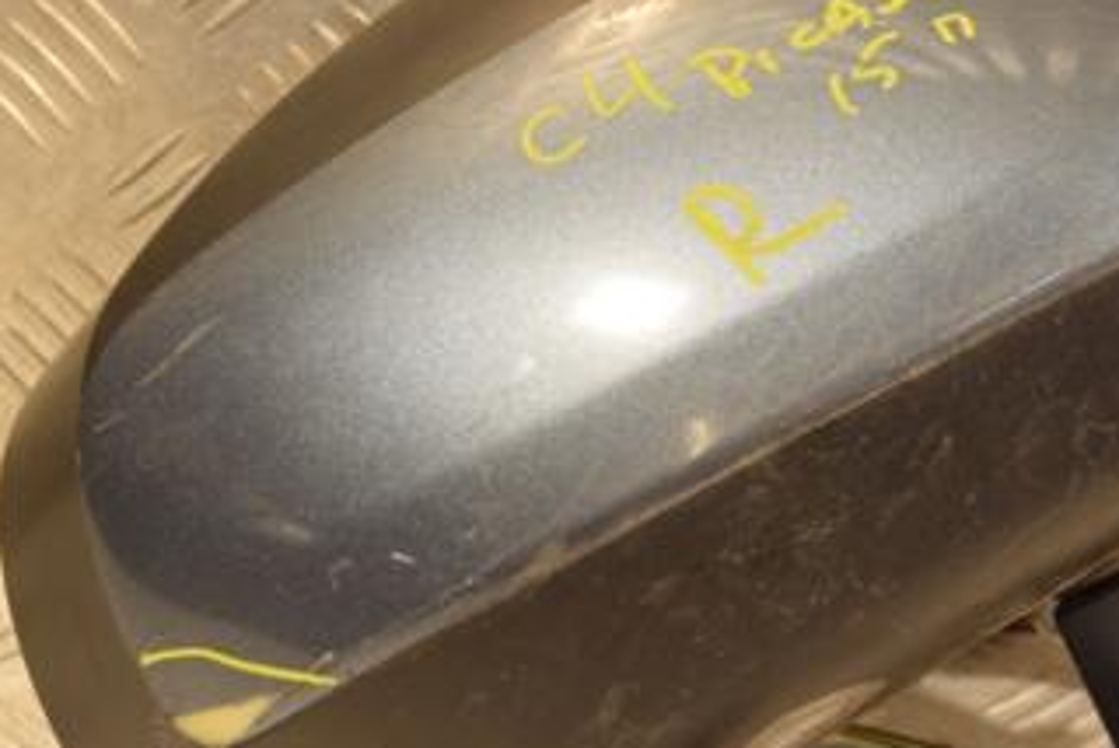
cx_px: 794
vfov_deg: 11.6
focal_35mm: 118
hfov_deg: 17.3
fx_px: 3671
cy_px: 409
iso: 800
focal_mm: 42
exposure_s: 1/160
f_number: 6.3
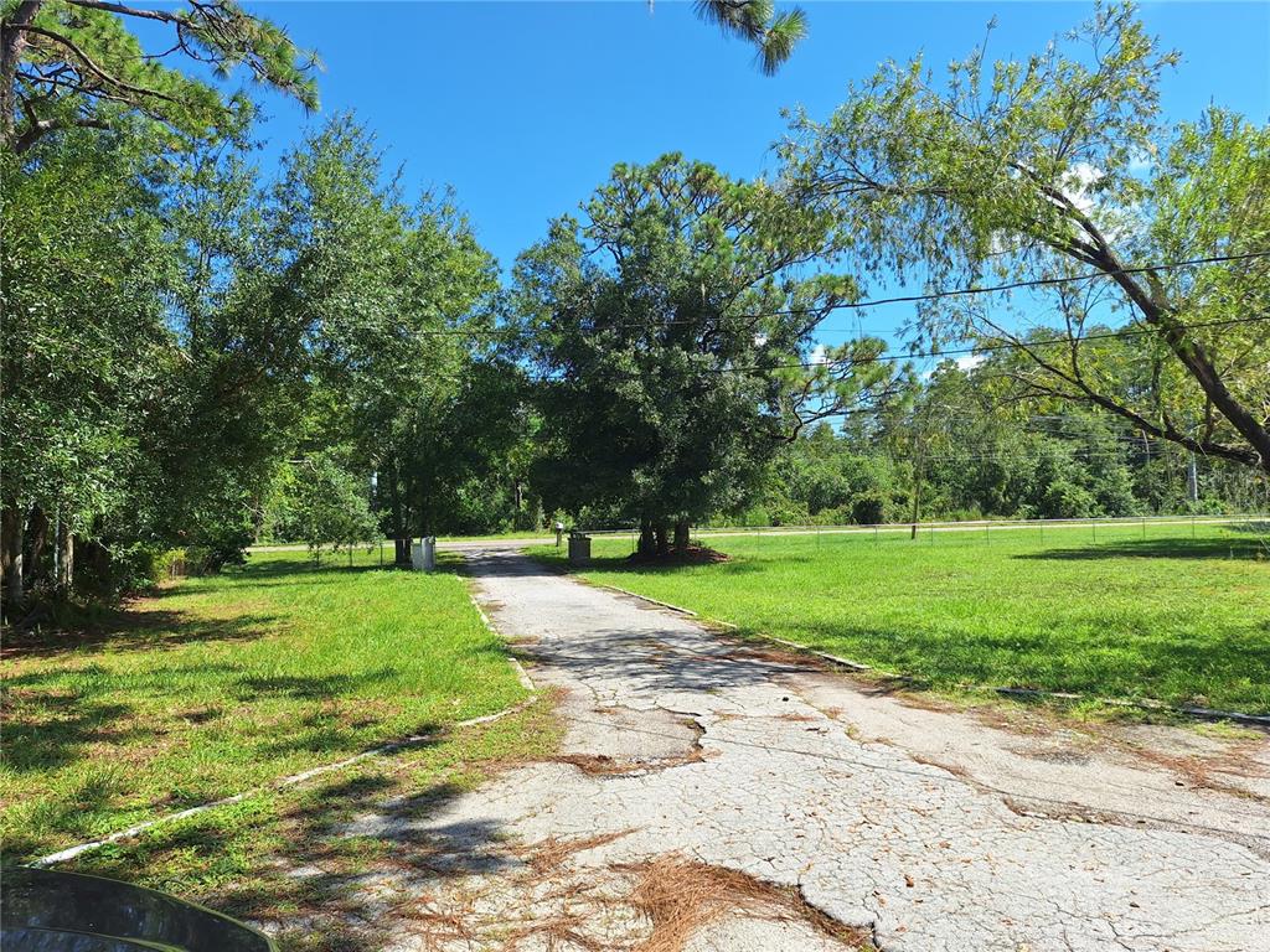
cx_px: 635
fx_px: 844
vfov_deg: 58.9
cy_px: 476
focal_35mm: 23
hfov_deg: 73.9
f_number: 1.8
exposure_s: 1/1718
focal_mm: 5.54
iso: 40
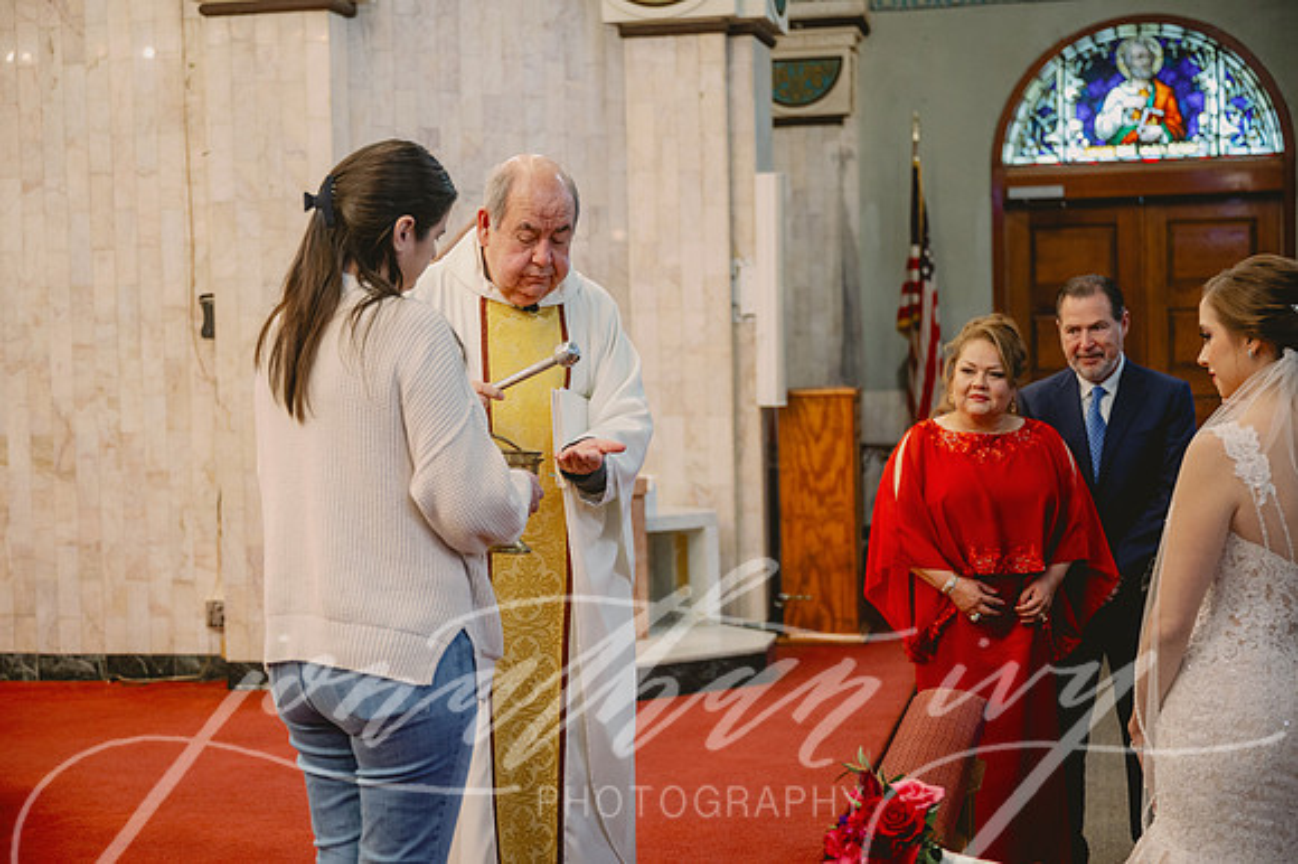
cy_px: 432
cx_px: 649
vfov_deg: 24.6
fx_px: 1982
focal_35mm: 55
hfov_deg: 36.3
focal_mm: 55
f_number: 2.8
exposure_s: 1/160
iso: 1250
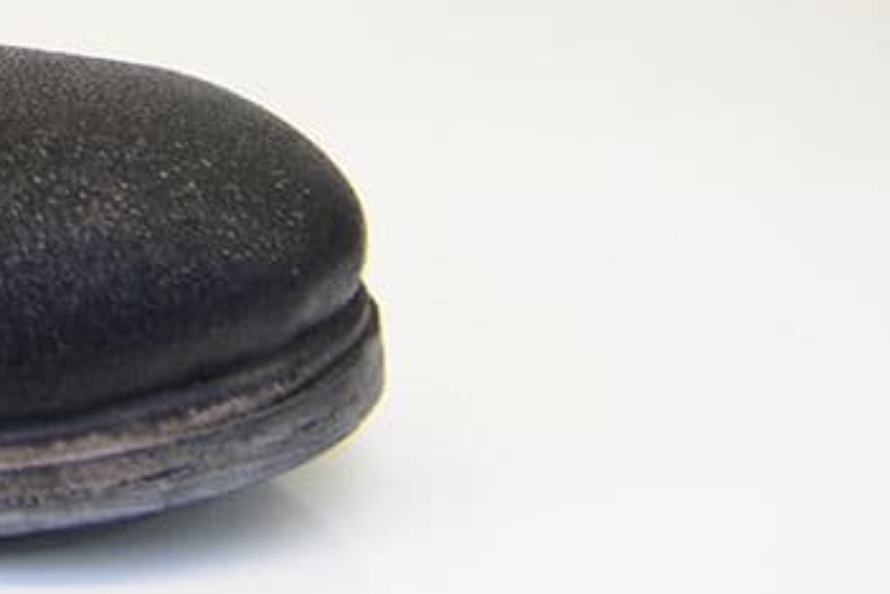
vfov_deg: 10.7
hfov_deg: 15.3
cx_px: -461
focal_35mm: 123
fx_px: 3041
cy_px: -305
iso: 640
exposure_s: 1/160
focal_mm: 36
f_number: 5.6
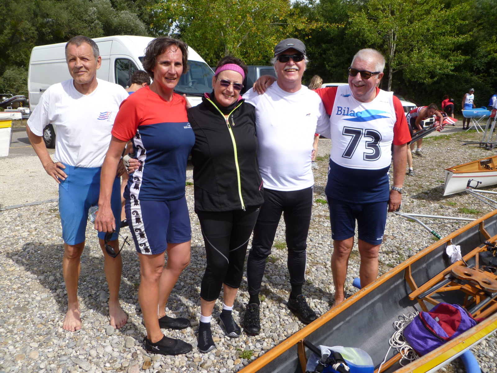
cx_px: 248
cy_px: 186
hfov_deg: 63.4
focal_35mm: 28
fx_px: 402
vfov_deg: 49.7
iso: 80
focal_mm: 5
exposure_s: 1/800
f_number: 3.3
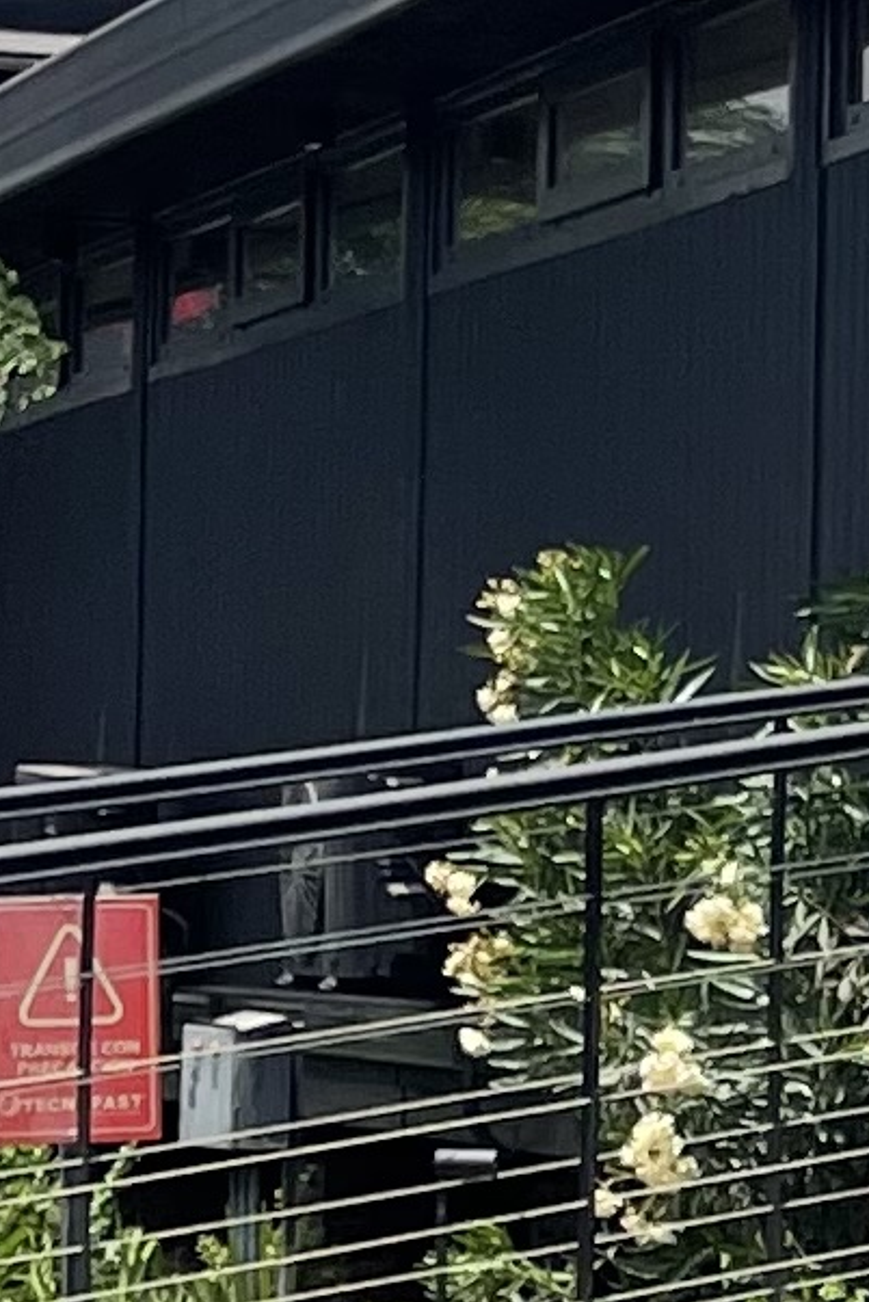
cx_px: 2319
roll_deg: -1.1
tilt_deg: +2.0
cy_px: 863
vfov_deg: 11.3
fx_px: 6546
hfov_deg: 7.0
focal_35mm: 181
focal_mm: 4.2
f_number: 1.6
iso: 32
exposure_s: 1/4464
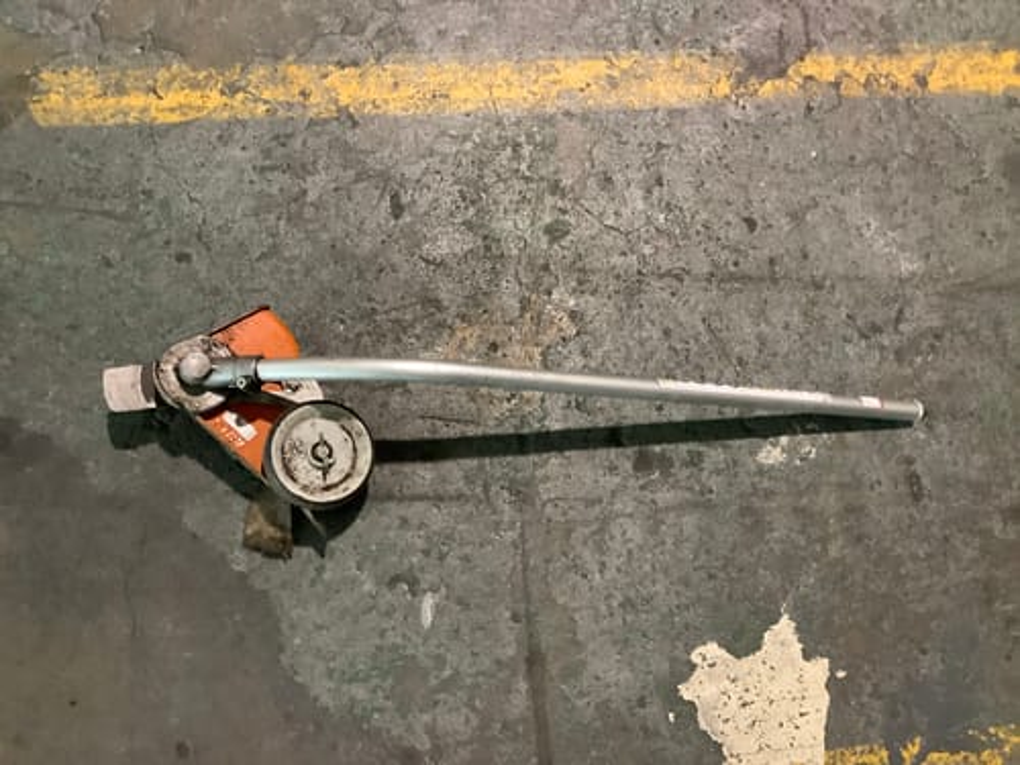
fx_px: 913
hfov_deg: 58.4
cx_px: 510
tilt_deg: -74.9
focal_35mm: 31
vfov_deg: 45.4
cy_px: 382
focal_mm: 3.3
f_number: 2.4
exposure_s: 1/25
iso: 500
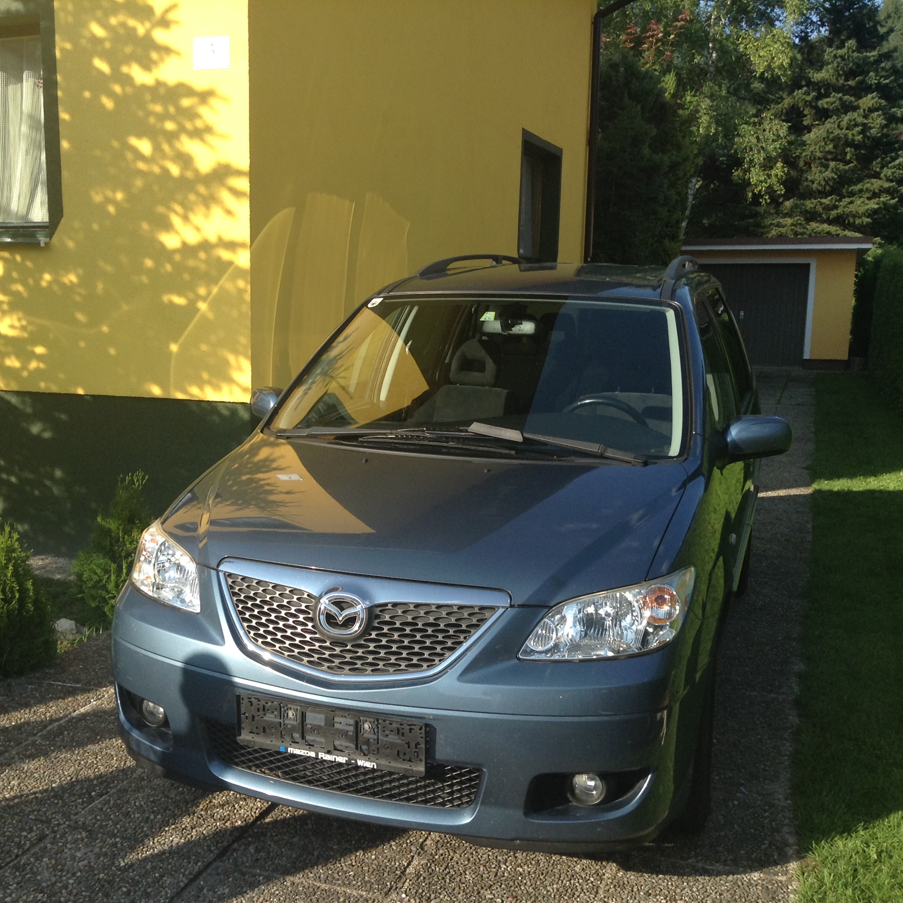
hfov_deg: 41.7
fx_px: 1181
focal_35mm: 40
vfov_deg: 41.9
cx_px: 366
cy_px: 463
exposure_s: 1/522
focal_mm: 3.3
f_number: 2.4
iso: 32
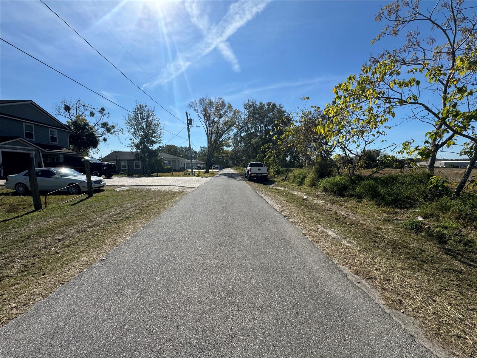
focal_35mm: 14
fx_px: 193
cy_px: 179
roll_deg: -0.4
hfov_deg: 102.1
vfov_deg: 85.7
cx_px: 238
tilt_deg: -6.2
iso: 50
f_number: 2.2
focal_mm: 2.22
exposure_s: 1/2985
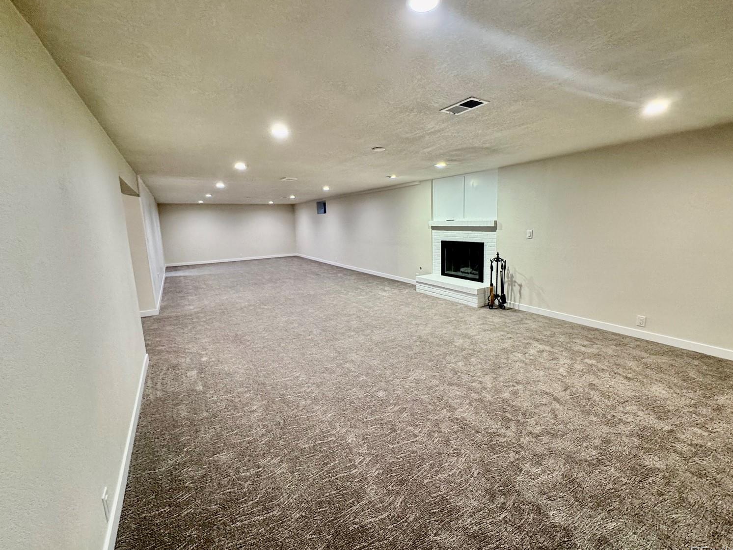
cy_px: 268
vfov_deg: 81.7
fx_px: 318
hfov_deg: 98.1
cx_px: 377
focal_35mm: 15
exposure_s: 1/60
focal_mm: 2.22
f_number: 2.2
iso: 250
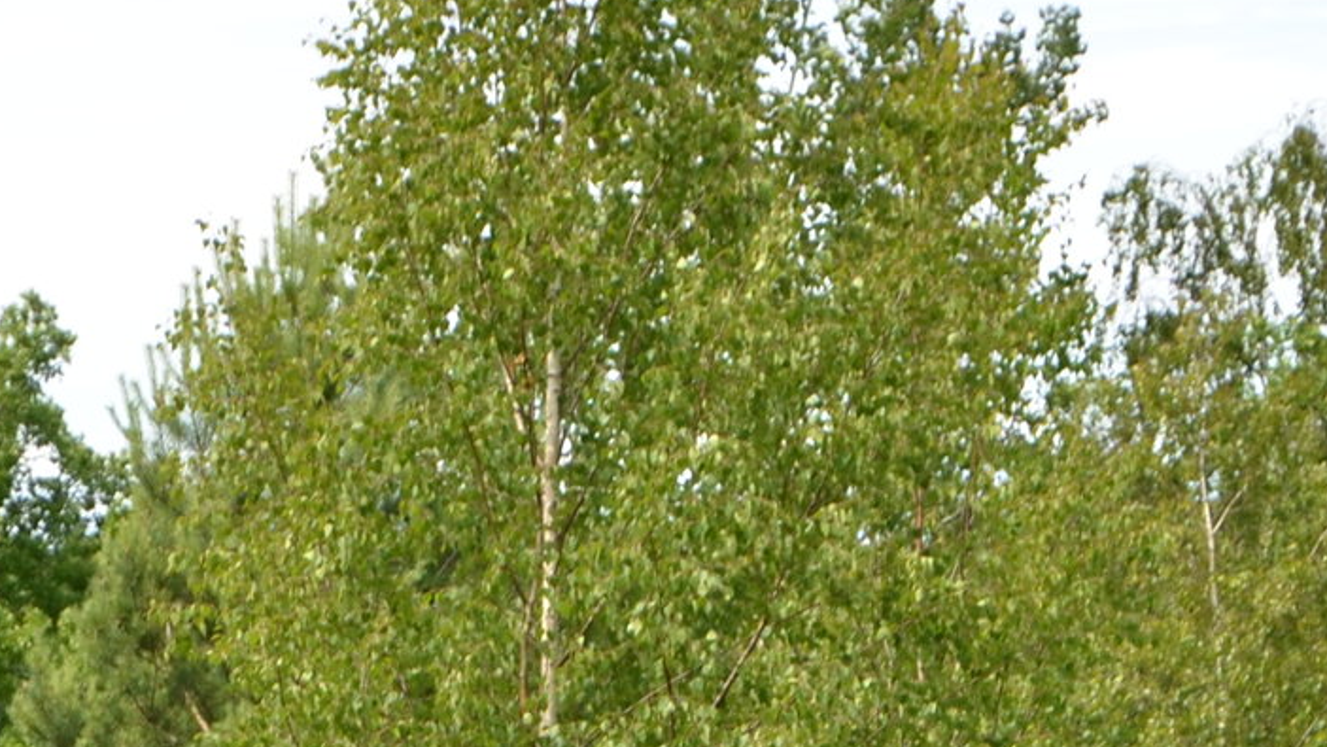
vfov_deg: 3.9
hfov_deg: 6.9
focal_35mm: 311
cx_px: 246
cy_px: 1354
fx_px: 10944
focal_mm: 58
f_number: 8
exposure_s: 1/250
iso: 160
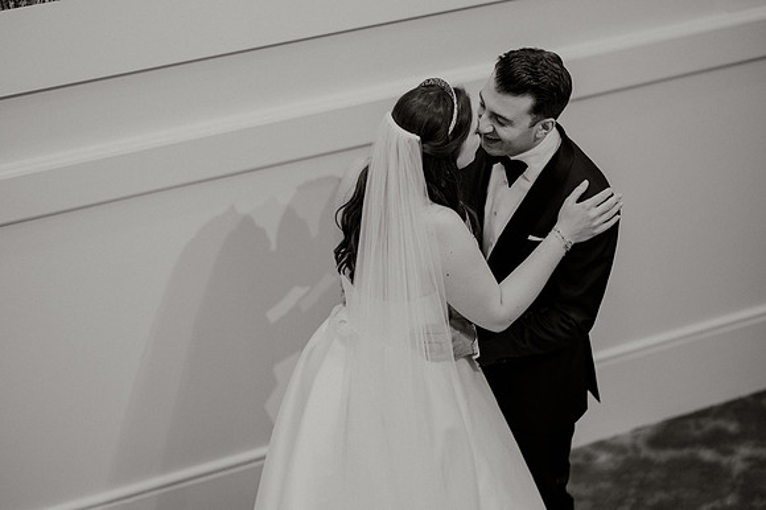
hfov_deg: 19.5
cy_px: 255
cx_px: 383
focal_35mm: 105
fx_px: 2233
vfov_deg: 13.0
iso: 800
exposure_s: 1/400
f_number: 1.8
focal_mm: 105
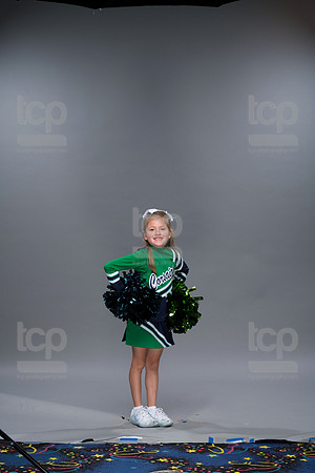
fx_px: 1050
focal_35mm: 80
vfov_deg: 25.4
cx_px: 158
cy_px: 236
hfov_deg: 17.1
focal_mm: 80
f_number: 6.3
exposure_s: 1/250
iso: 320
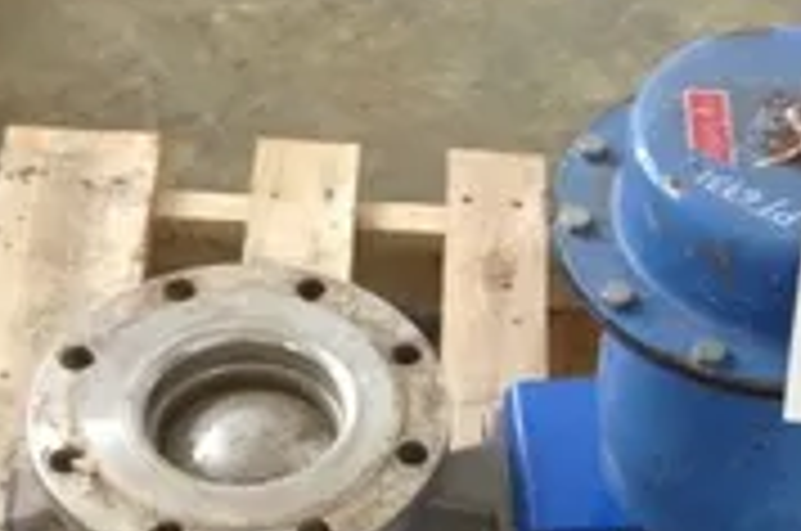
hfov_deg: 24.6
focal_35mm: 82
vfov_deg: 16.1
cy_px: 572
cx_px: 590
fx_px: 1821
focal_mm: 4.28
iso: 320
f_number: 2.4
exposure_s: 1/20
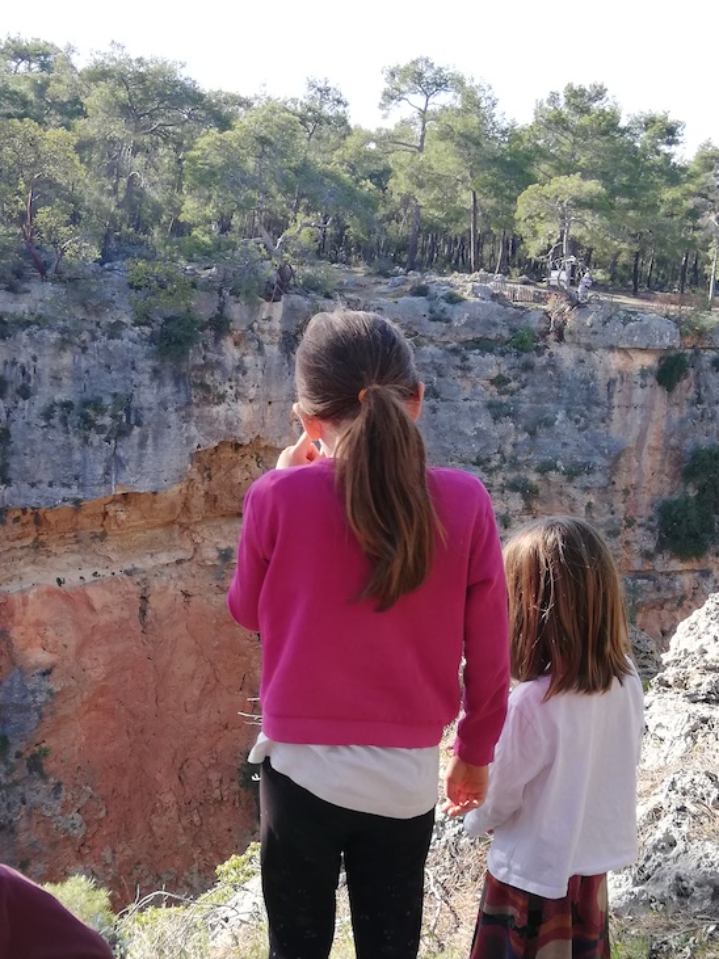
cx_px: 341
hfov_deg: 35.1
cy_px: 613
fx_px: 1136
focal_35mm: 41
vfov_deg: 45.3
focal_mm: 3.81
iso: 50
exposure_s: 1/140
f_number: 2.2
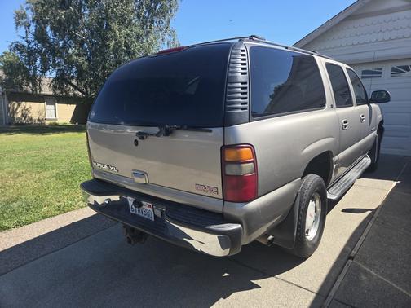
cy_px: 154
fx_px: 273
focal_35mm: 23
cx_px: 206
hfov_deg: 73.9
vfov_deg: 58.9
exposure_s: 1/2077
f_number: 1.8
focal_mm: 5.4
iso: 80
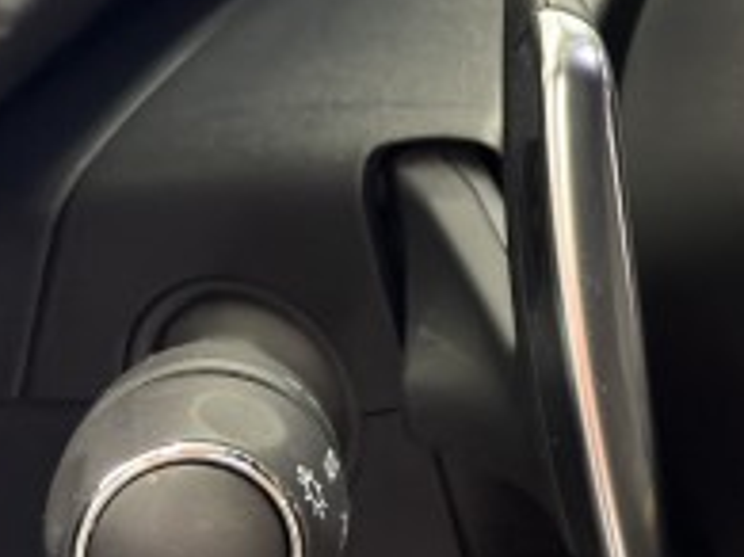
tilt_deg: -19.8
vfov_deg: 11.7
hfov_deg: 15.2
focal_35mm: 126
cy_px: 31
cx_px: 855
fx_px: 2706
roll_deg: -4.7
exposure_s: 1/33
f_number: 1.78
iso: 500
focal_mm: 6.76
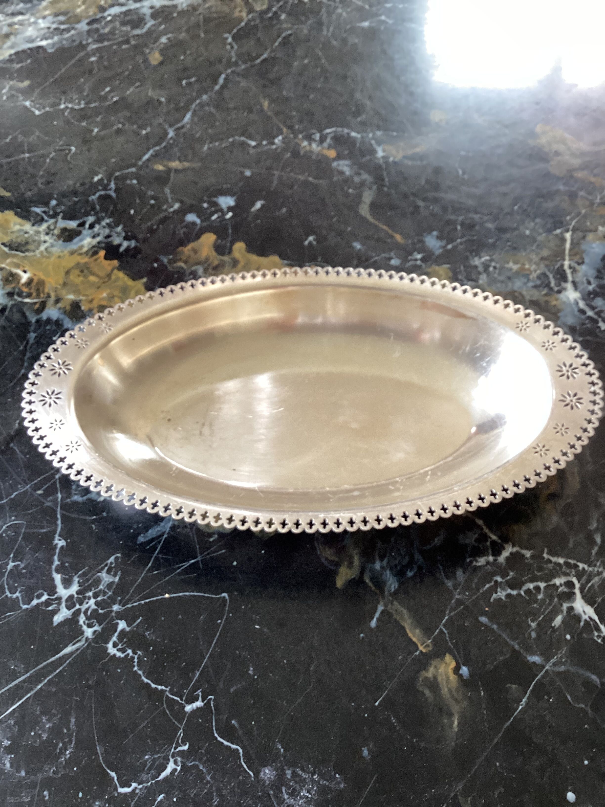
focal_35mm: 31
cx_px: 302
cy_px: 404
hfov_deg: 45.4
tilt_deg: -53.0
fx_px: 722
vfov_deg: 58.4
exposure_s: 1/50
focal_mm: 3.3
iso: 160
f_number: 2.4
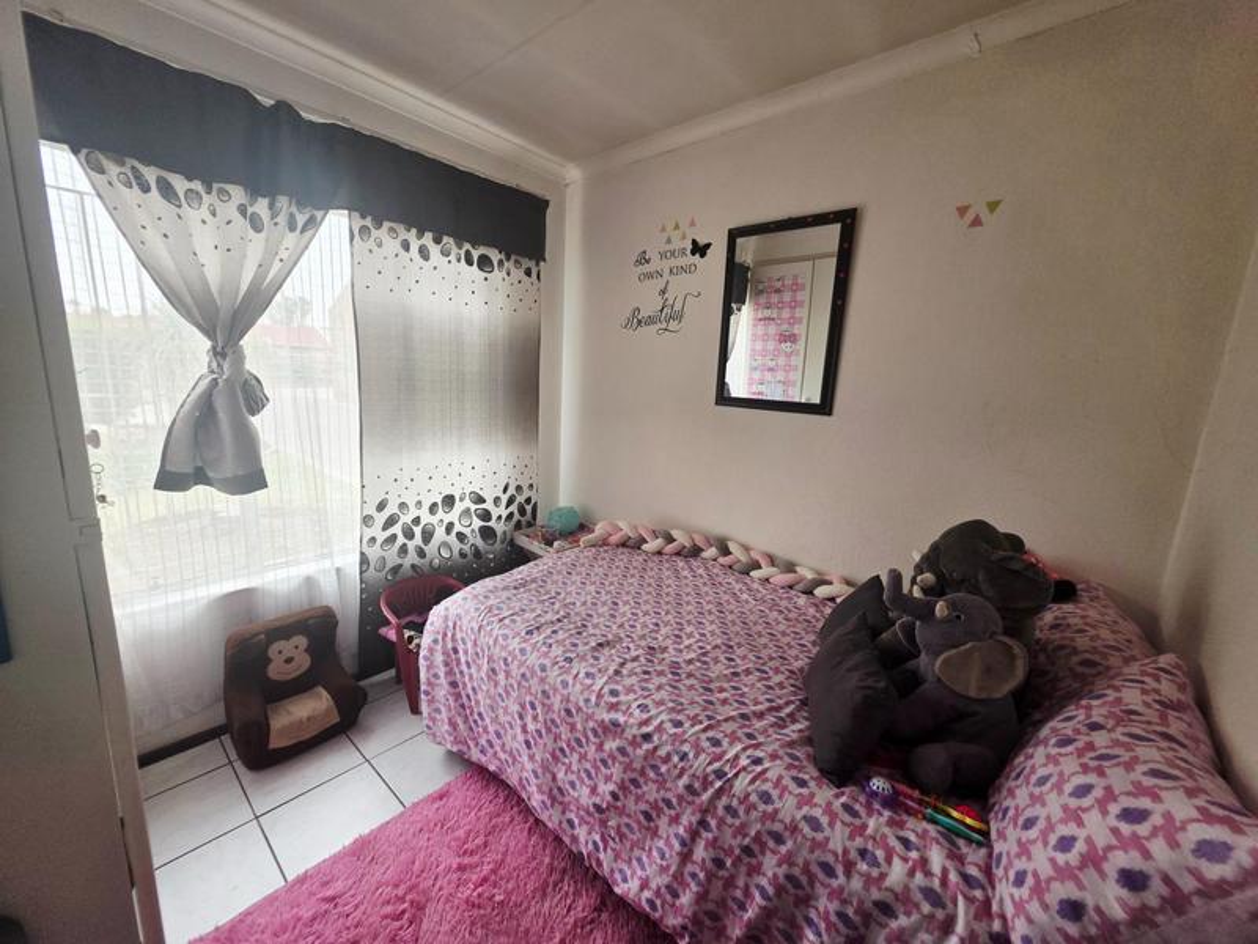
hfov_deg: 106.2
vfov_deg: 89.9
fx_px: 472
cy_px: 472
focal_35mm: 13
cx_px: 629
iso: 64
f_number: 1.9
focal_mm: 2.2
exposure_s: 1/101
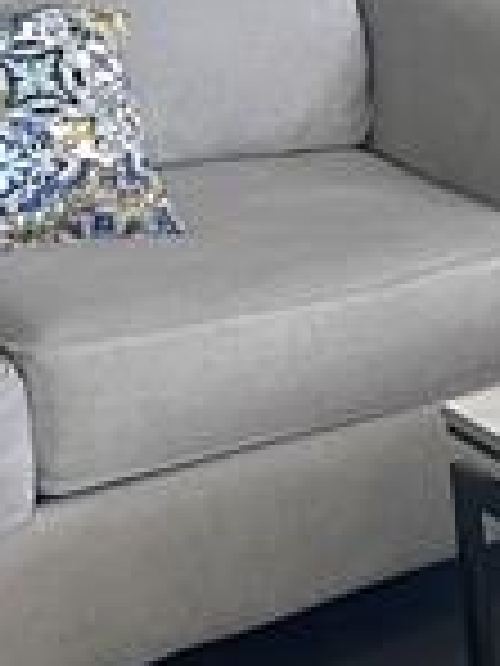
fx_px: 2600
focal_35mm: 135
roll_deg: +1.5
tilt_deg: -6.8
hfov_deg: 9.8
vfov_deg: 14.2
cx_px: 1176
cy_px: -112
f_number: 1.6
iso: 125
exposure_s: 1/81
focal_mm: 4.2
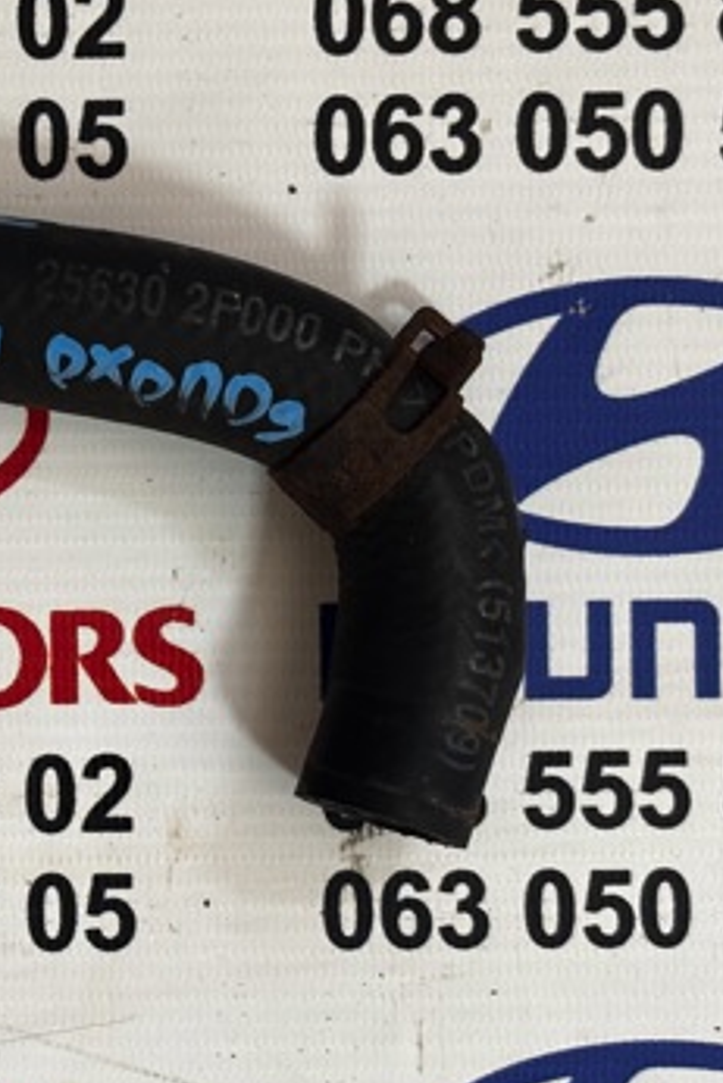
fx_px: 3009
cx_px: -69
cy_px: 568
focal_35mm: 100
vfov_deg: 20.4
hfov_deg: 13.4
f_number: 1.6
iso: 160
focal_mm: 5.96
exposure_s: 1/47
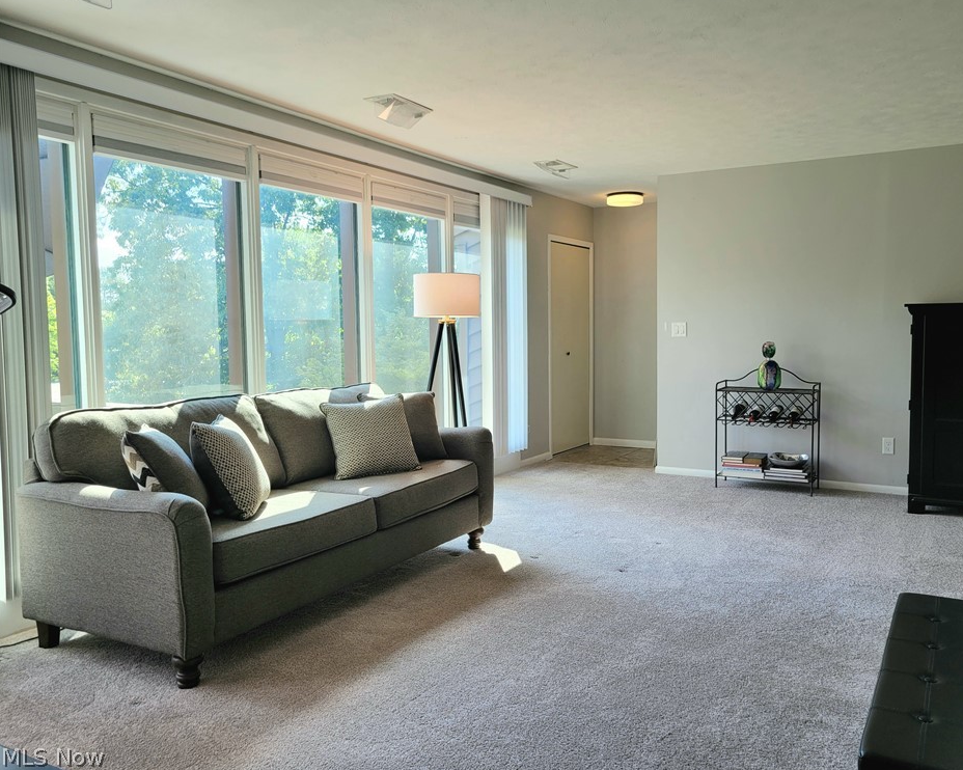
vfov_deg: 51.5
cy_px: 376
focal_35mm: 28
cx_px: 527
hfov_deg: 62.1
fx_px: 798
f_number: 1.8
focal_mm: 5.4
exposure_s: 1/119
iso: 40
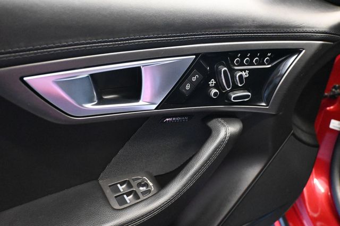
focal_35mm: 29
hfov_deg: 63.2
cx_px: 170
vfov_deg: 44.6
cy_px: 113
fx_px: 276
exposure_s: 1/60
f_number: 3.8
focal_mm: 19.5
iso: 9000
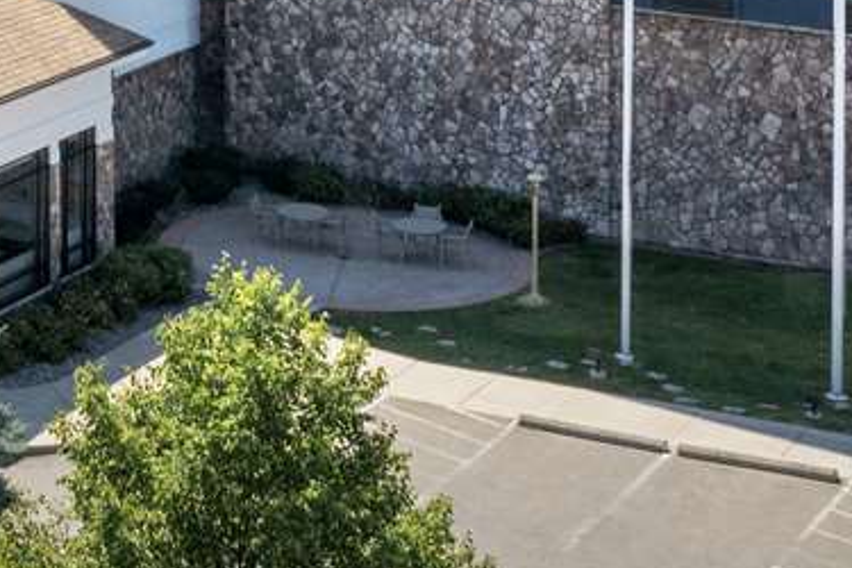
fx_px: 2650
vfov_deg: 11.4
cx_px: -168
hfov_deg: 17.4
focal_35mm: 112
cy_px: -426
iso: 100
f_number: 6.3
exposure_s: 1/640
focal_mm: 10.26
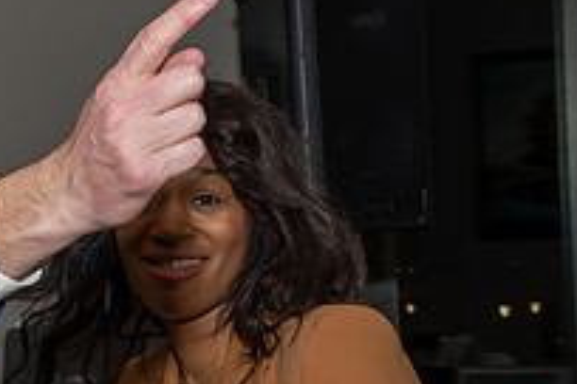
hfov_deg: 12.3
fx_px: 2564
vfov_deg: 8.5
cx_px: -259
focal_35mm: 160
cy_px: 357
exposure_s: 1/250
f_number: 8
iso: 400
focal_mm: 28
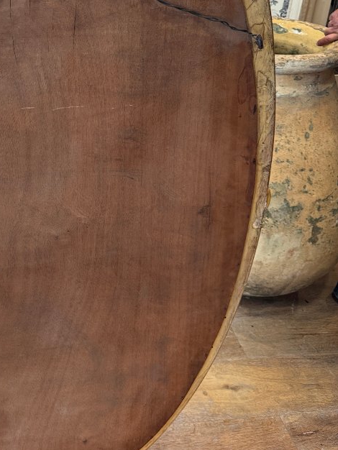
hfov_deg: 29.8
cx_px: 15
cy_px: 109
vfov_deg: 40.0
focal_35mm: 46
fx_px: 598
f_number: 1.78
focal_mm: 6.76
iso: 200
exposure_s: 1/100
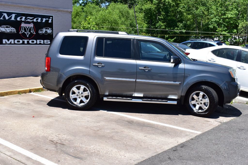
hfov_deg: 43.6
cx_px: 124
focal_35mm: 45
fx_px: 310
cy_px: 82
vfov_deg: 29.8
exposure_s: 1/500
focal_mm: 30
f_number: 11
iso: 400
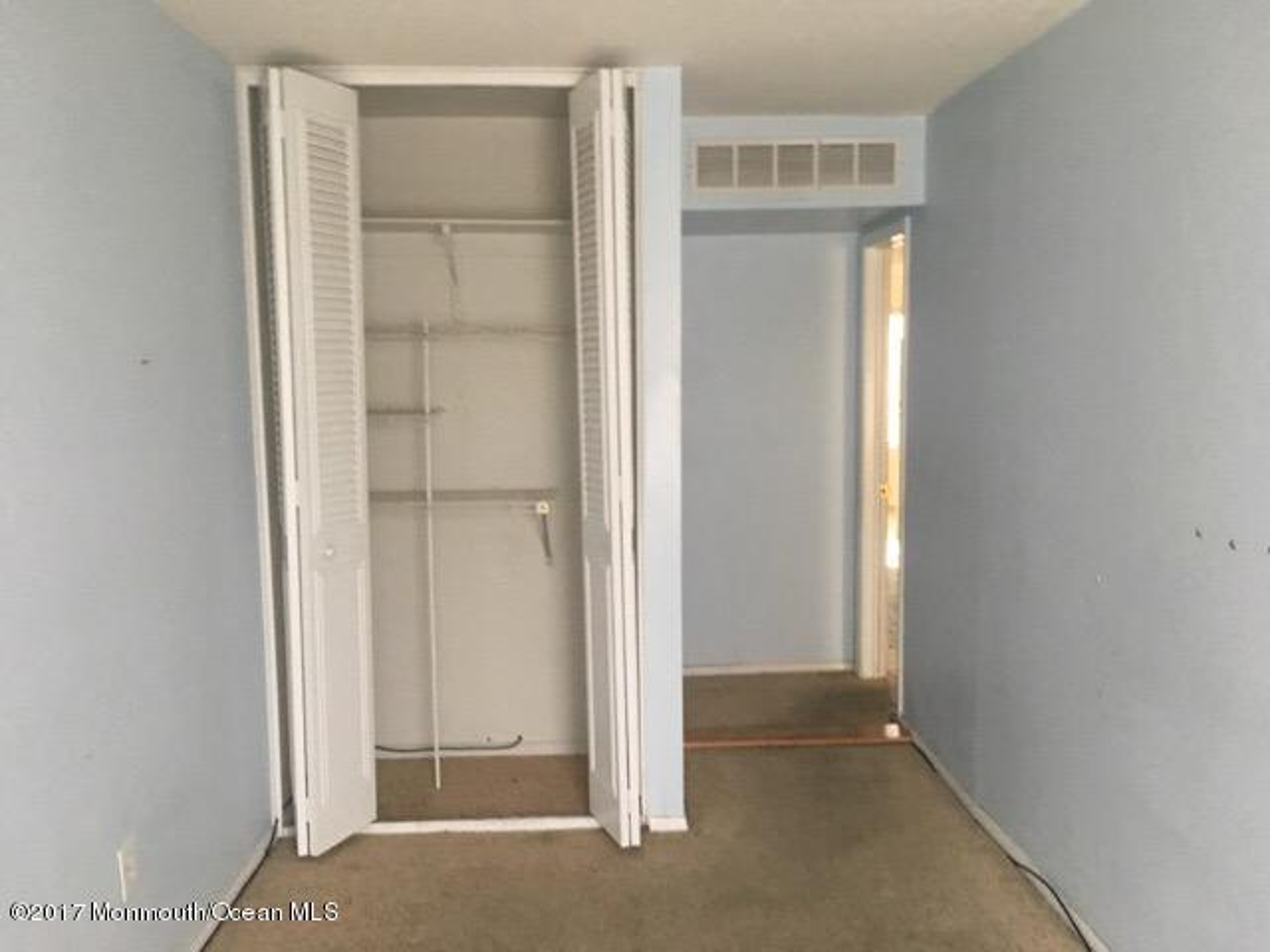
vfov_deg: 48.2
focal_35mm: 29
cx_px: 635
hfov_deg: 61.7
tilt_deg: -5.6
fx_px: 1064
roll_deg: +0.1
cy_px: 476
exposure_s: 1/30
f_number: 2.2
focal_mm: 4.15
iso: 125
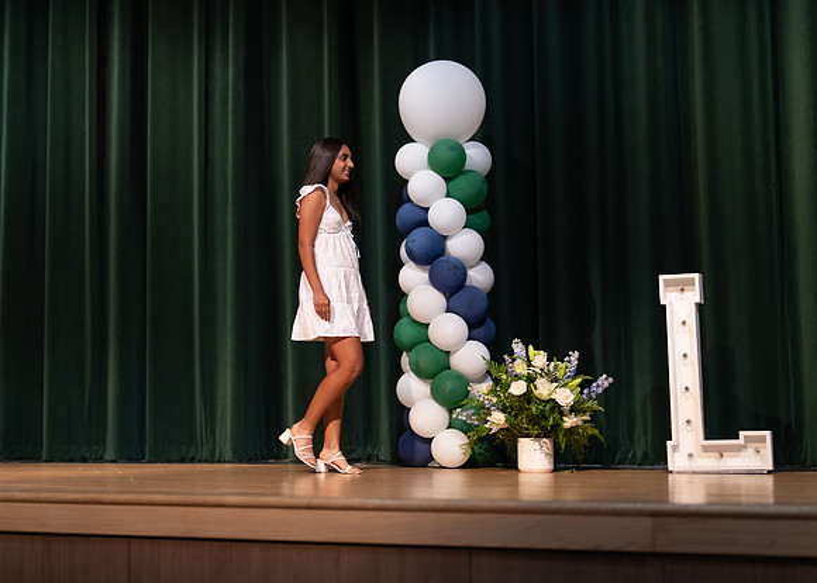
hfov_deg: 31.3
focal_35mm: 62
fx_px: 1450
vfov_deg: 22.7
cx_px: 308
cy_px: 256
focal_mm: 50
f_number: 1.2
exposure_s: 1/320
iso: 500
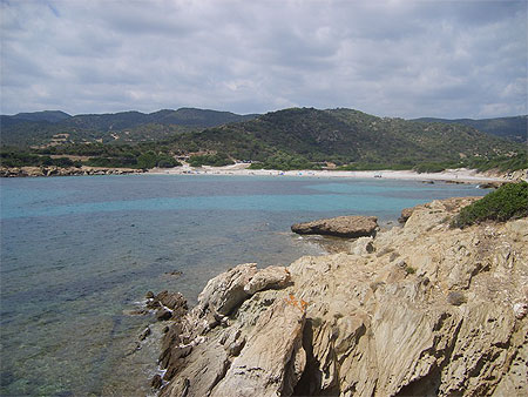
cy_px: 198
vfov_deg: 40.7
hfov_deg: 52.6
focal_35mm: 35
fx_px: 534
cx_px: 264
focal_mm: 5.8
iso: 50
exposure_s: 1/250
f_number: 7.1
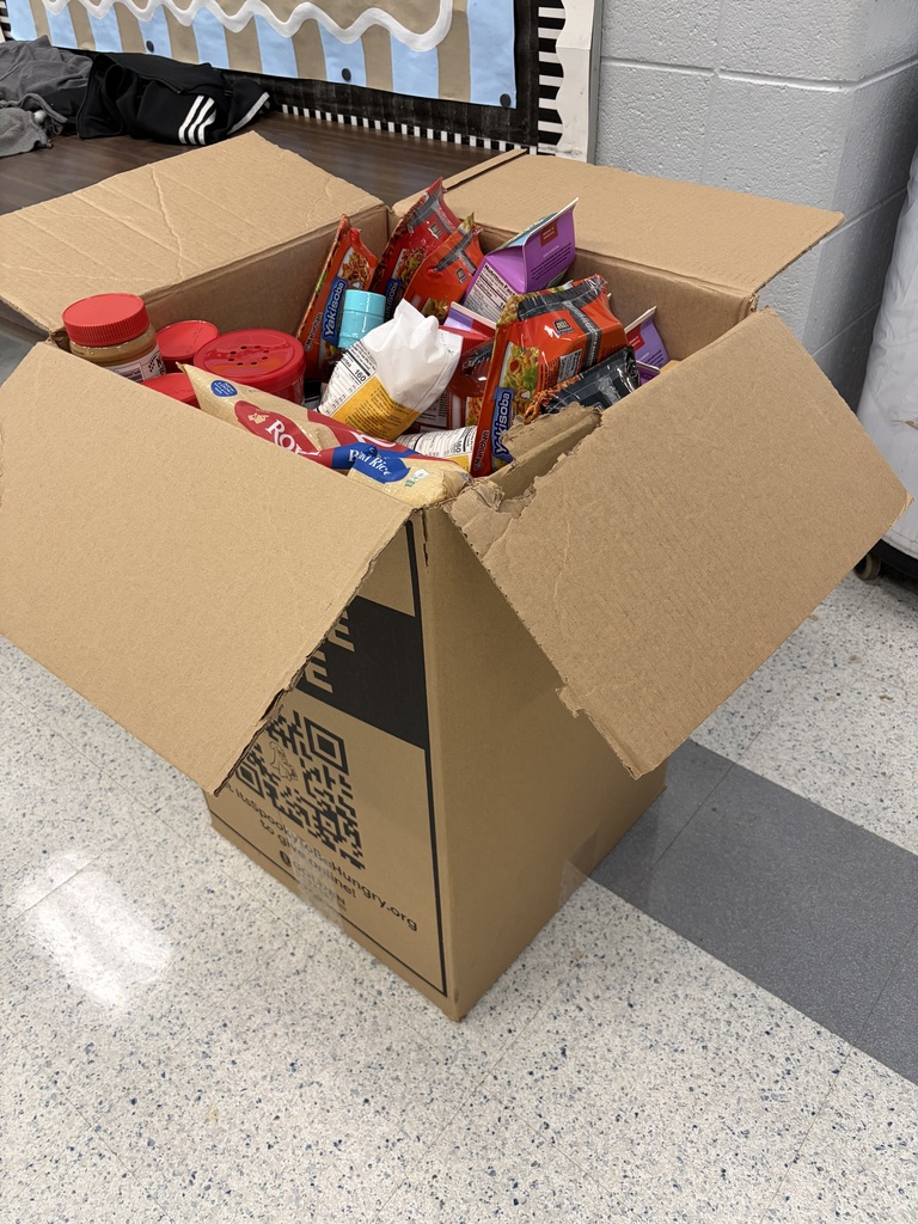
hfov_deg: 53.1
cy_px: 612
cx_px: 459
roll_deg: +1.4
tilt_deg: -39.4
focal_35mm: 26
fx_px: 919
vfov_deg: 67.3
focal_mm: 5.96
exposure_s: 1/60
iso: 160
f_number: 1.6
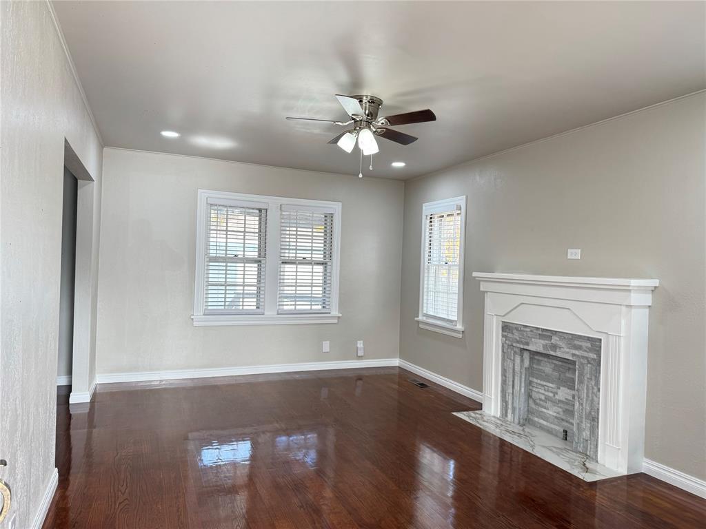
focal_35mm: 24
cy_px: 264
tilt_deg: -0.4
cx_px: 353
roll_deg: -1.8
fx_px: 489
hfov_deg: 71.6
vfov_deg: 56.8
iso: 80
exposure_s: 1/122
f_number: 1.78
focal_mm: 6.76
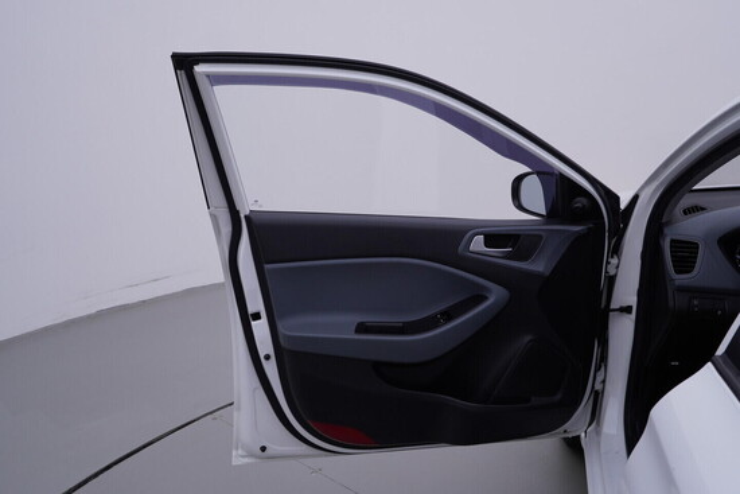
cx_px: 370
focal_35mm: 36
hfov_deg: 53.1
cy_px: 247
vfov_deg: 36.9
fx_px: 740
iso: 125
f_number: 4.5
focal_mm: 24
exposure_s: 1/100
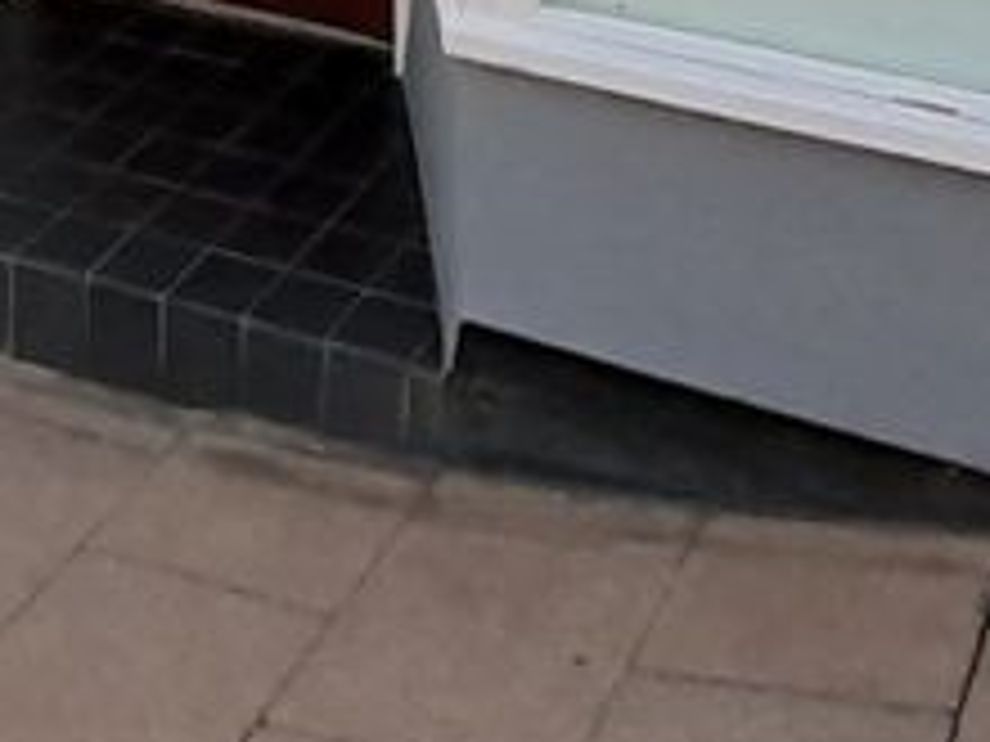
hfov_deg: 28.9
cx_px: 389
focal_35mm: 67
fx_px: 1916
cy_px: -1129
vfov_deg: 13.8
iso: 40
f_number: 2.2
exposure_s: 1/742
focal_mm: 1.13
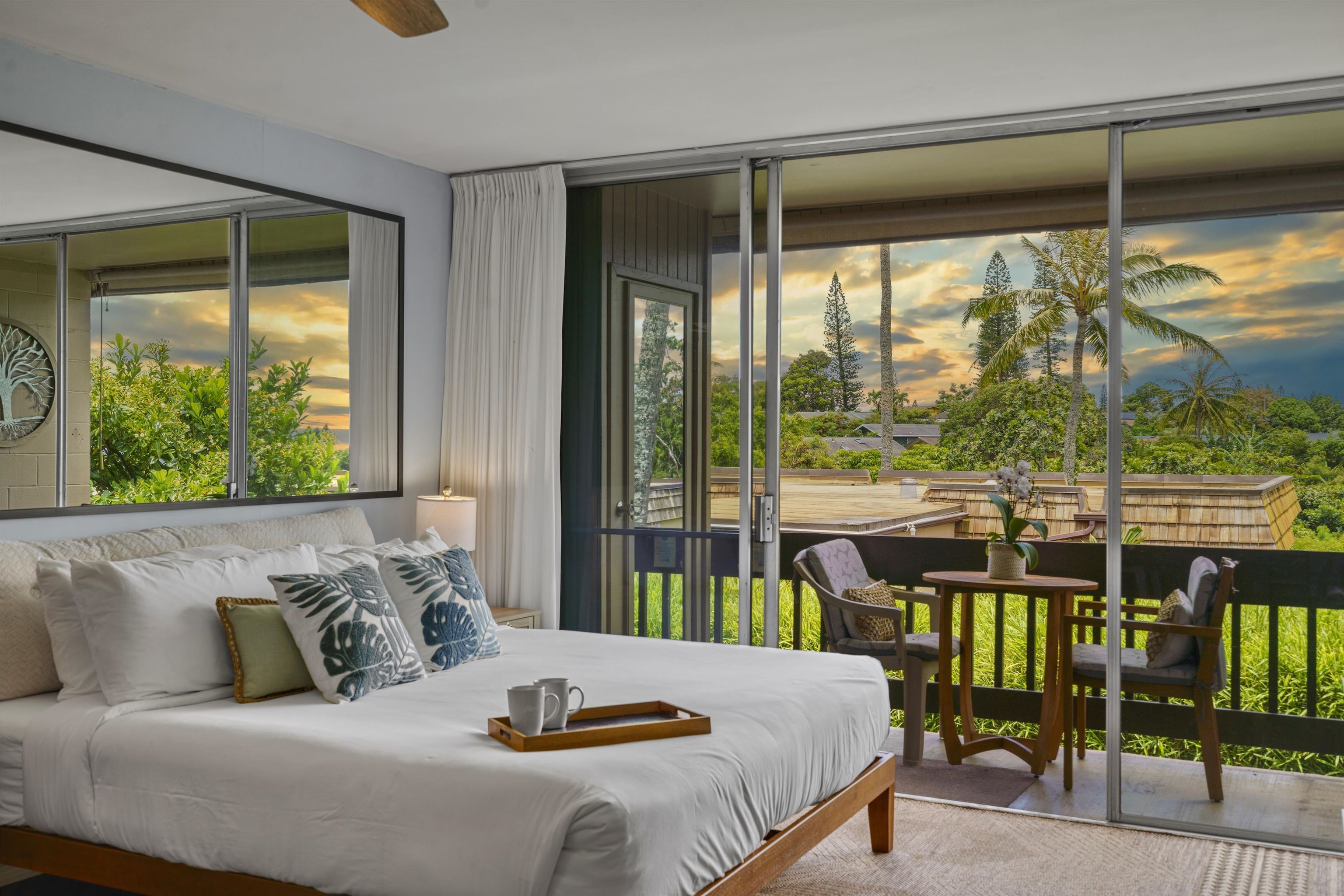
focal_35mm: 35
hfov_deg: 54.4
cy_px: 448
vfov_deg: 37.9
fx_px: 1307
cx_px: 672
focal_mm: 35
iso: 100
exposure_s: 1/15
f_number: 8
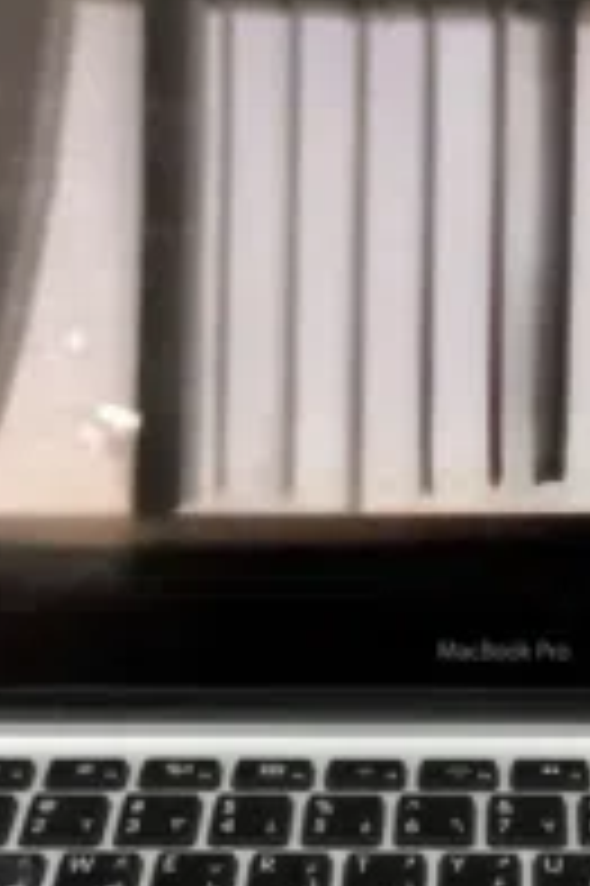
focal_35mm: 81
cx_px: 522
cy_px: 648
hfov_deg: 16.6
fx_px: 1995
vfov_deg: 24.8
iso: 125
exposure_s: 1/50
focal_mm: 6.76
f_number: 1.78
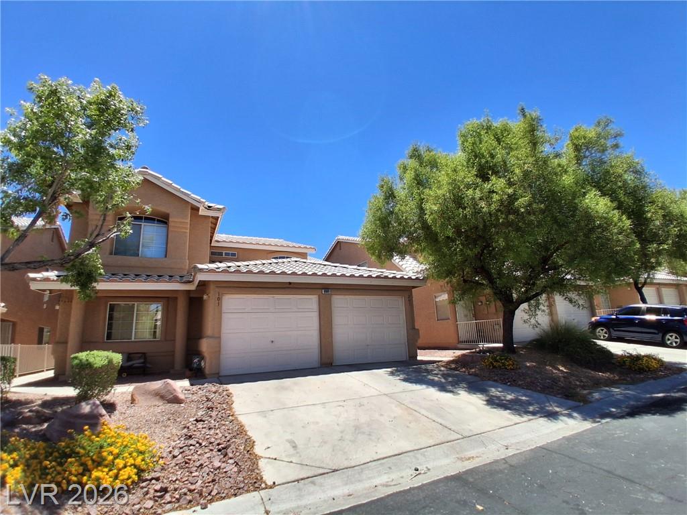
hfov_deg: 91.0
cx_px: 344
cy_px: 258
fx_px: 337
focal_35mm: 17
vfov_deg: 74.7
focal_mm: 1.4
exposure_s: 1/1280
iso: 50
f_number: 2.2
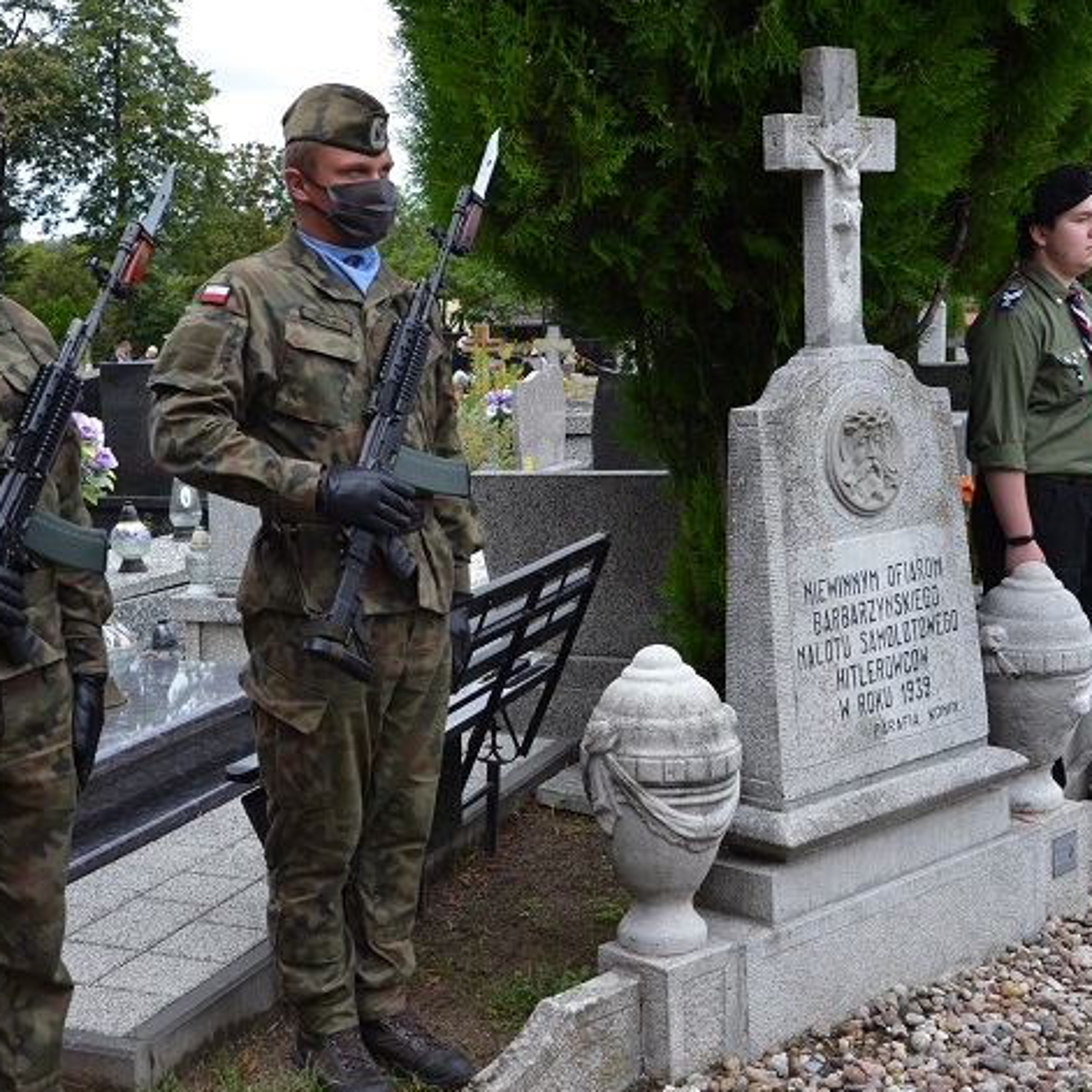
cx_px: 526
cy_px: 537
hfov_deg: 32.8
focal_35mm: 52
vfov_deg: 32.8
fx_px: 1856
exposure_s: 1/125
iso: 110
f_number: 5.6
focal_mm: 24
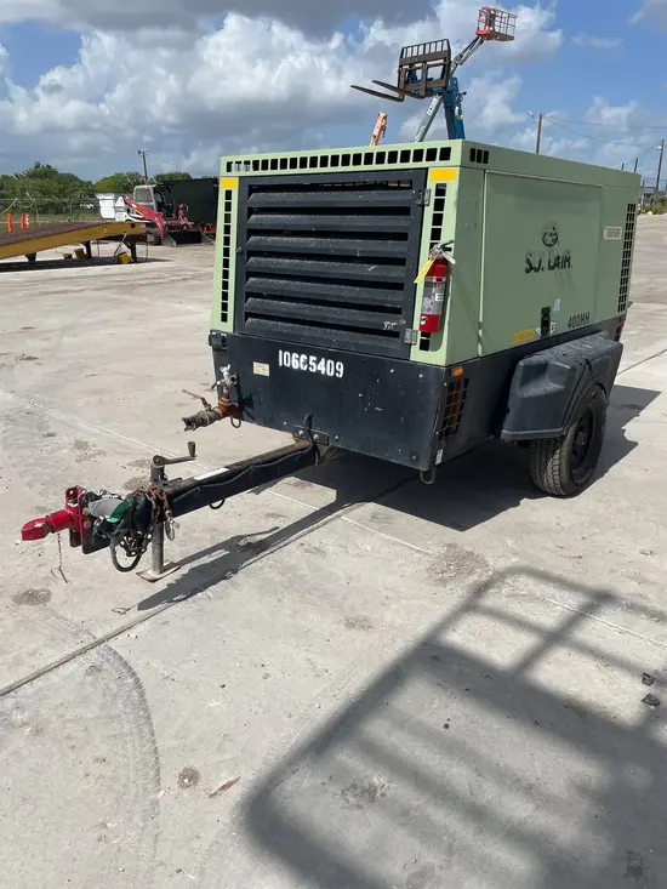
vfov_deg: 67.3
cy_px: 444
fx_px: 668
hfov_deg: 53.1
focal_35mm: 26
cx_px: 334
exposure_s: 1/5814
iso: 32
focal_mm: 4.2
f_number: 1.6
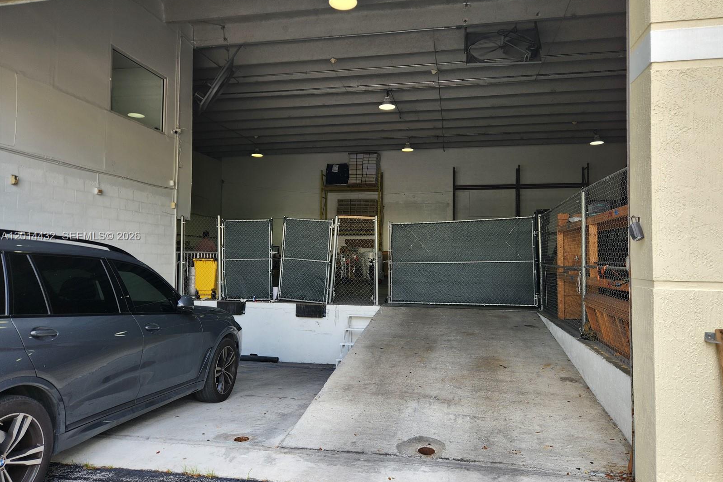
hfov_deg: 73.7
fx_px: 482
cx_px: 362
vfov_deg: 53.1
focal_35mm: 24
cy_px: 237
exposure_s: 1/206
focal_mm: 5.4
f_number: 1.8
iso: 20
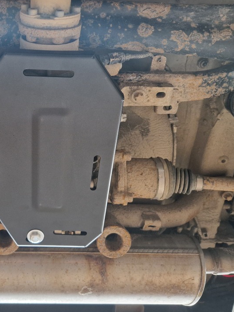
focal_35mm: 39
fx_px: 352
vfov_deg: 47.6
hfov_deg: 35.3
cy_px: 123
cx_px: 37
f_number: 1.8
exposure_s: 1/50
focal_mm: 5.4
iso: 640
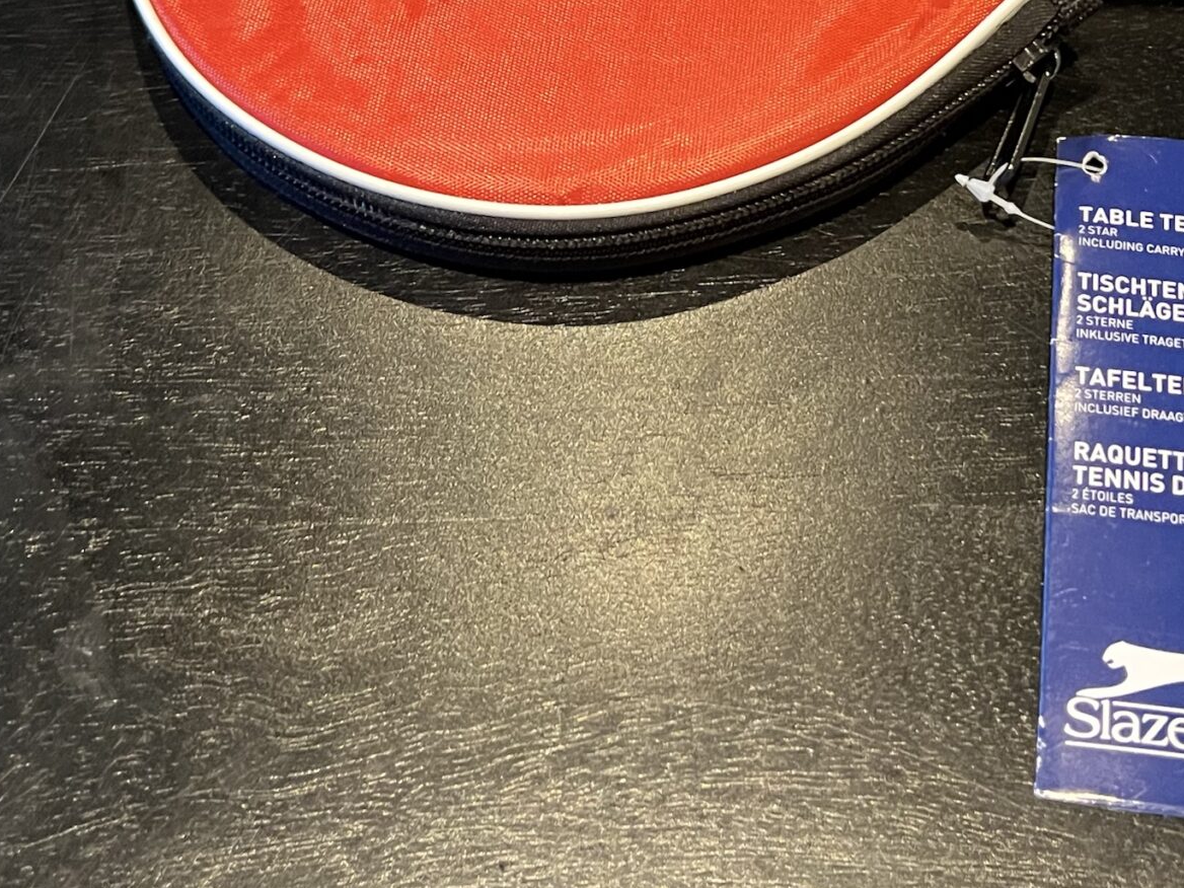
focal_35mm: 57
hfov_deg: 33.7
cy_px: 64
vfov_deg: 24.8
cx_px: 685
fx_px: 1950
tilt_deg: -55.2
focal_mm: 5.7
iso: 500
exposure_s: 1/43
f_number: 1.5
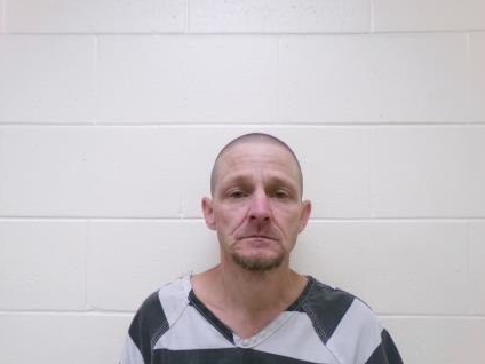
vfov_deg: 48.0
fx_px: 406
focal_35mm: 29
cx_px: 242
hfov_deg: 61.7
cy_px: 217
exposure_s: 1/18
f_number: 3.7
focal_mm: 4.3
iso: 200
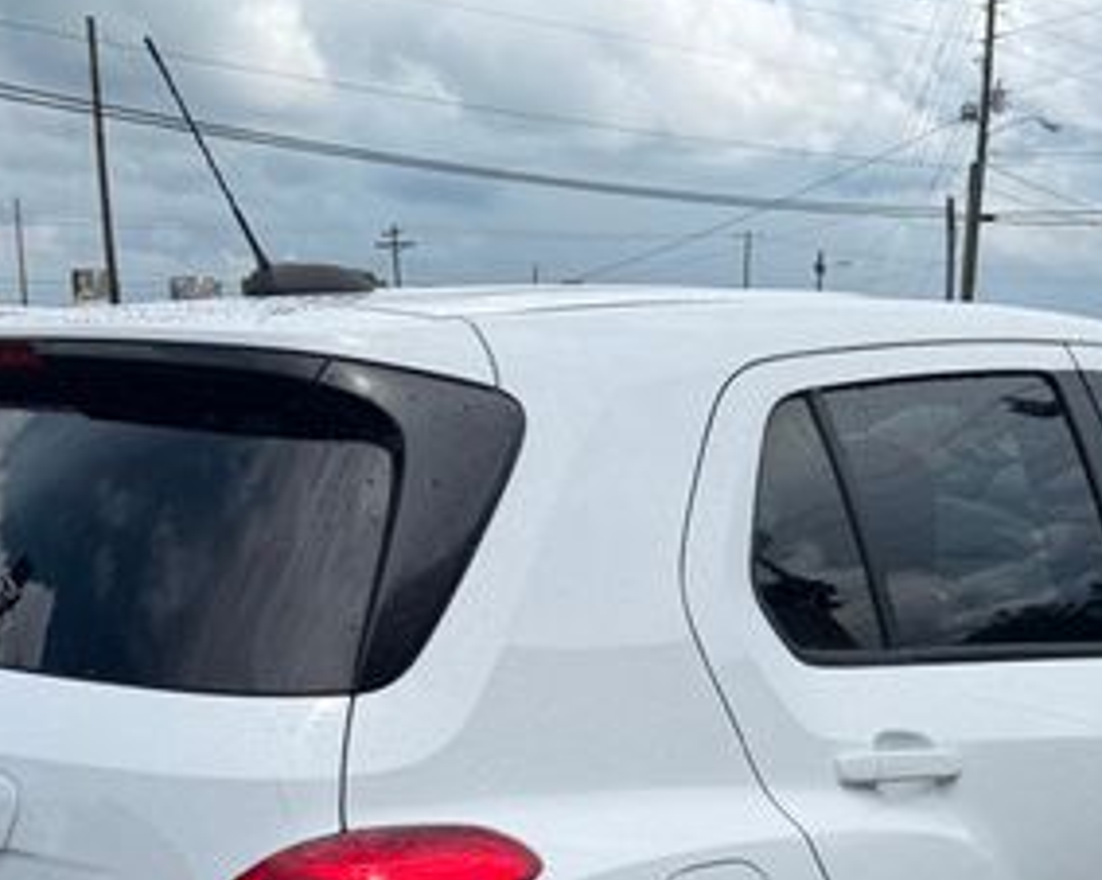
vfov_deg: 26.8
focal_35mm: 53
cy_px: 915
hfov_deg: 35.3
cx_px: 650
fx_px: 1727
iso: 80
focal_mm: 6.76
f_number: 1.78
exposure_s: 1/6711
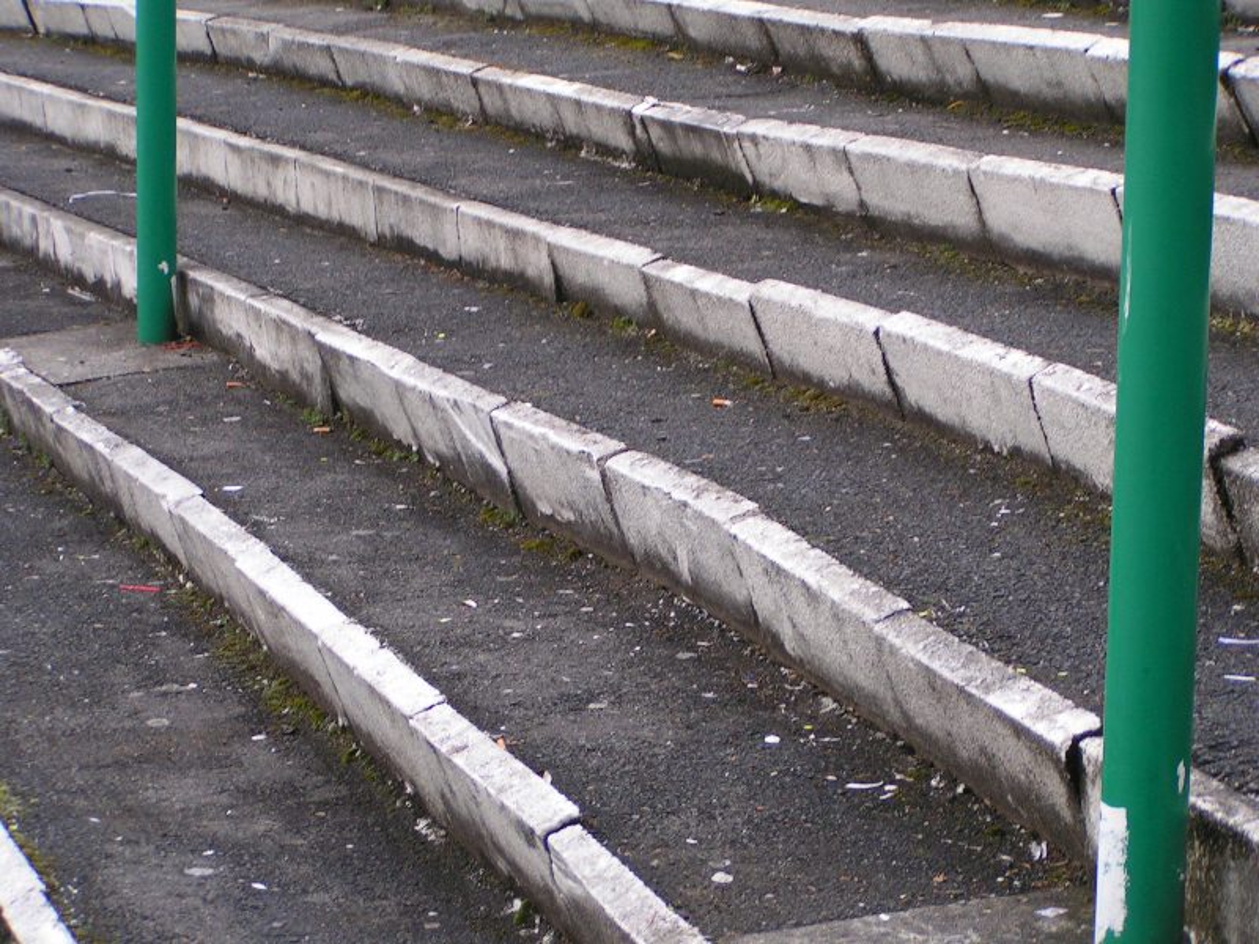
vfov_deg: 14.2
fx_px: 3783
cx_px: 630
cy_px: 472
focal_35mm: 104
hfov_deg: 18.9
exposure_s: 1/125
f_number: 3.5
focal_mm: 15.9
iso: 80
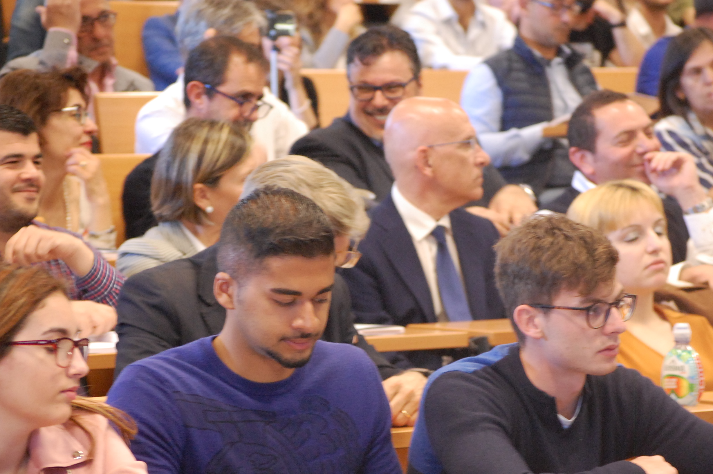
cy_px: 281
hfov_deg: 11.4
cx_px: 370
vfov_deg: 7.6
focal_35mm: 180
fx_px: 3561
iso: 1600
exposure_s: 1/30
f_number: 4.5
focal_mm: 98
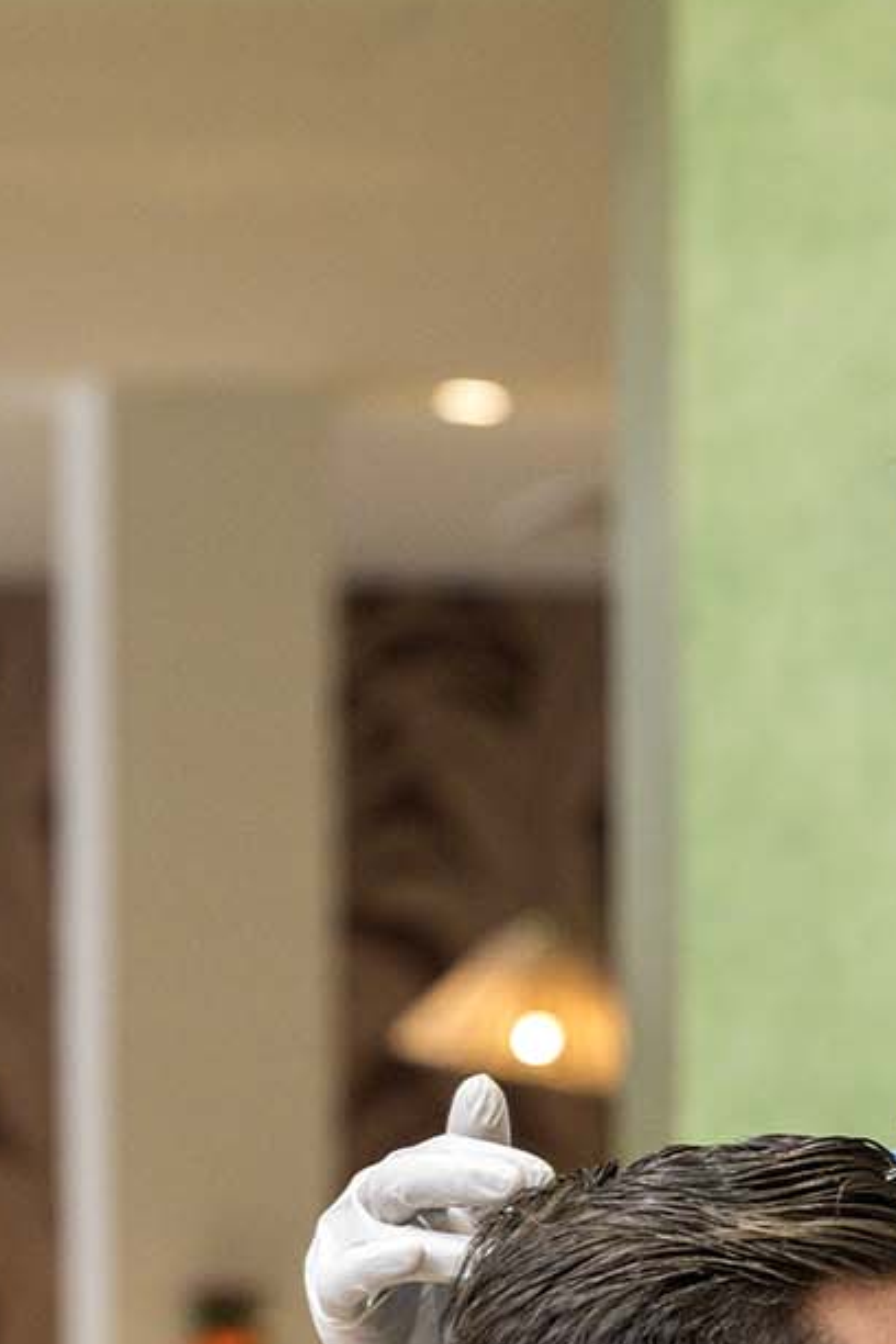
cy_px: 1098
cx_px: 995
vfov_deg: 7.0
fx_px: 10975
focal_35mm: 294
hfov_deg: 4.7
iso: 3200
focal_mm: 125
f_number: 5
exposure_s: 1/200
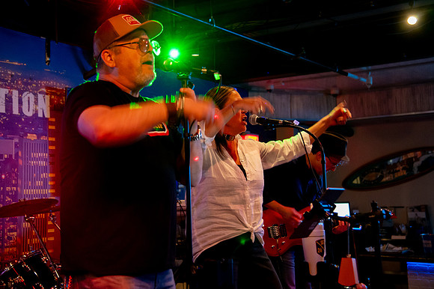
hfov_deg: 35.1
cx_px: 208
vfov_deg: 23.8
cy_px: 145
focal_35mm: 57
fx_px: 686
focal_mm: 52
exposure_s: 1/60
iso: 6400
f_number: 4
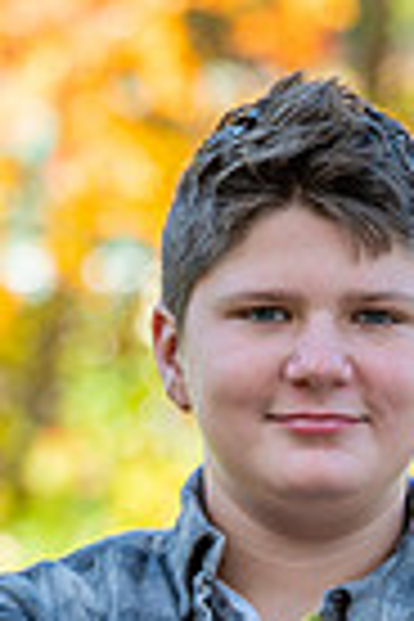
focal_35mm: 652
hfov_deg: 2.1
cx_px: 313
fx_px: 11246
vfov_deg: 3.2
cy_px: 864
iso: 100
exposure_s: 1/125
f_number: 6.3
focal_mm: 200
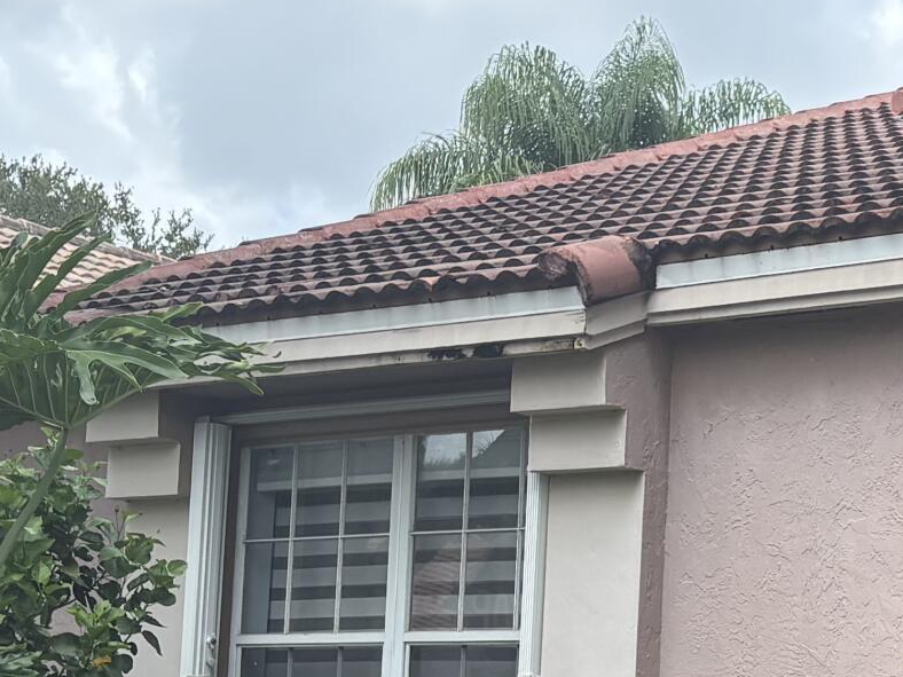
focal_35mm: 99
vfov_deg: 14.7
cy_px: 675
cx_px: 1005
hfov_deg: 19.0
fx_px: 2583
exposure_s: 1/1667
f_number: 1.6
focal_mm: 5.96
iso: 64
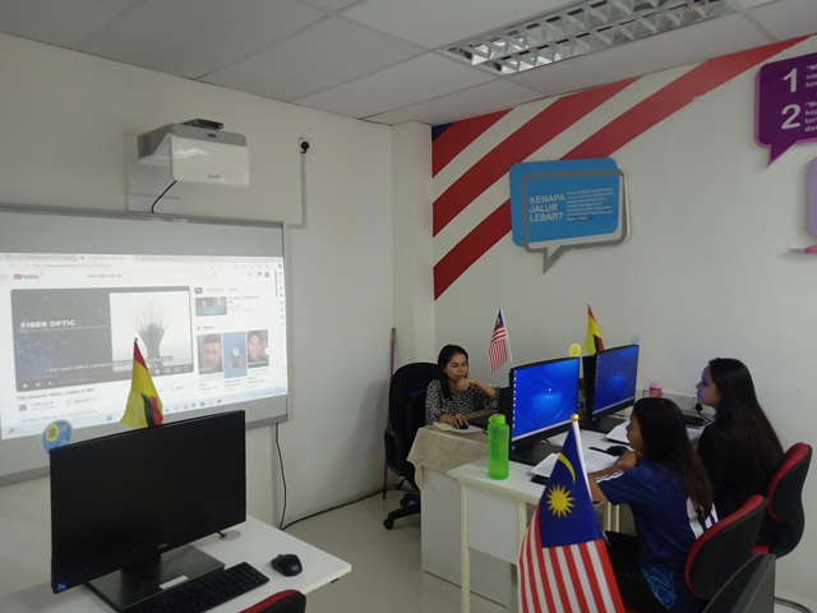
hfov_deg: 67.3
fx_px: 614
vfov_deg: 53.1
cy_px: 306
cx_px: 408
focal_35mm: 26
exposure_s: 1/25
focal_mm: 3.46
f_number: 2.2
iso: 384
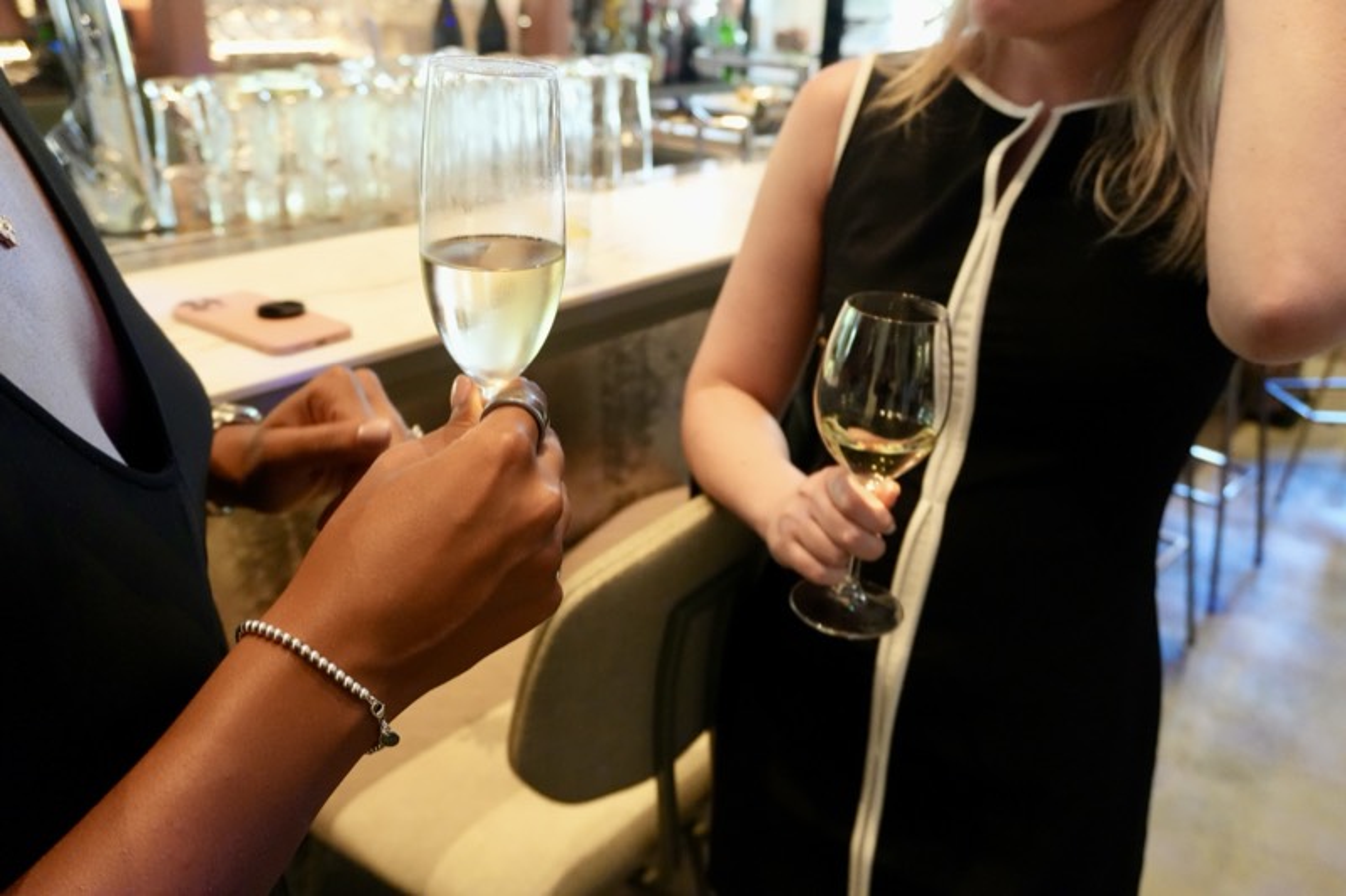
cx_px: 673
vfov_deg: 43.6
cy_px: 448
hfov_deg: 61.9
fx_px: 1121
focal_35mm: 30
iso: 3200
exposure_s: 1/160
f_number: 4
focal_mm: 20
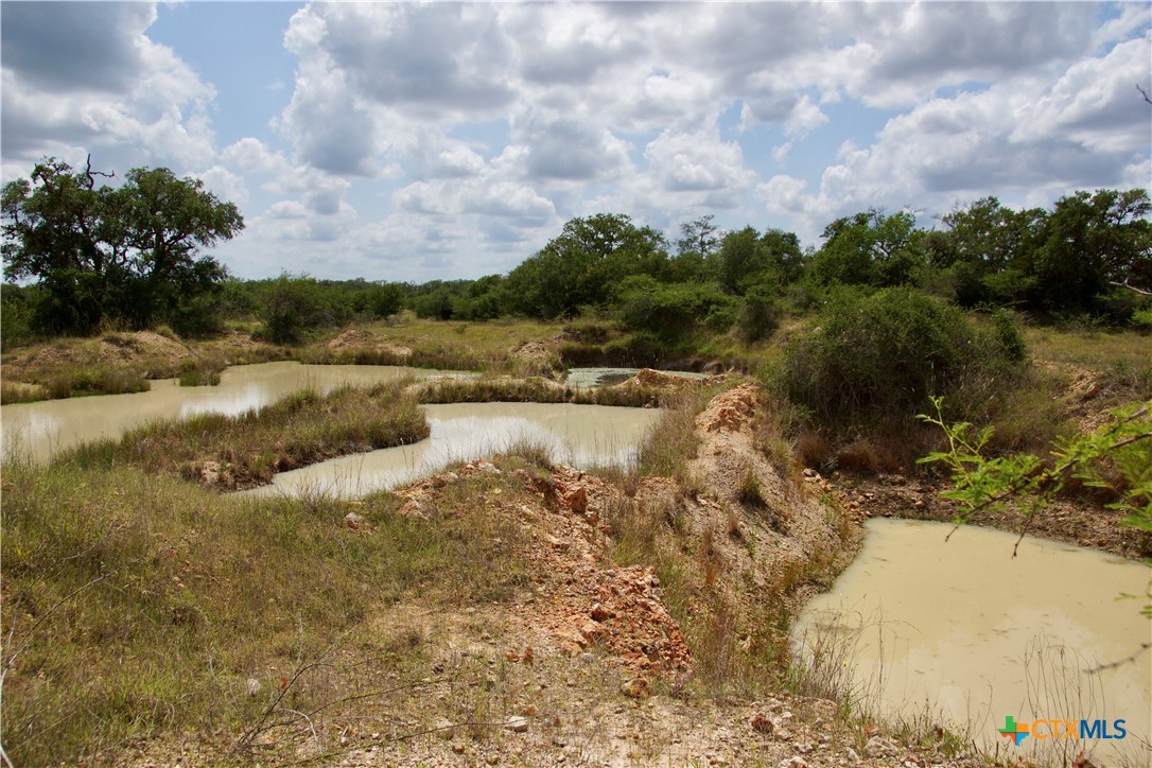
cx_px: 576
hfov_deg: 67.4
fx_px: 864
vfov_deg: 47.9
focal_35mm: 27
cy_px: 384
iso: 100
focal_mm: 18
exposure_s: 1/640
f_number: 8
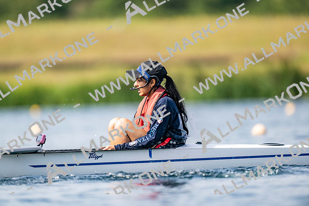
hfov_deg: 3.4
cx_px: 154
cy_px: 103
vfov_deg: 2.3
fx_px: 5151
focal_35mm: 600
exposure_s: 1/2500
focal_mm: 600
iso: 200
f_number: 4
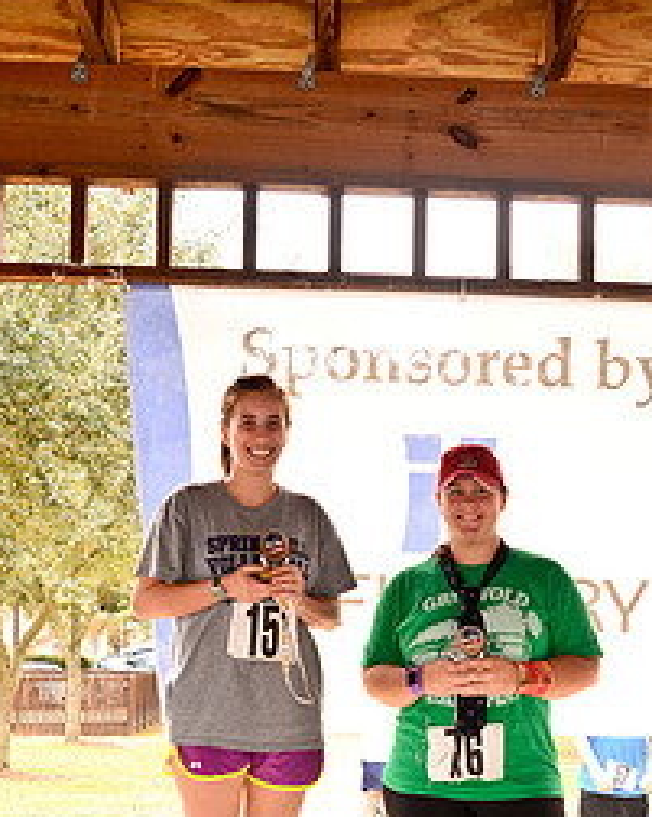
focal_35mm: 68
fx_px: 1639
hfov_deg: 22.4
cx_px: 451
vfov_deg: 27.2
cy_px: 710
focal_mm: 27
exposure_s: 1/125
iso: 640
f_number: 4
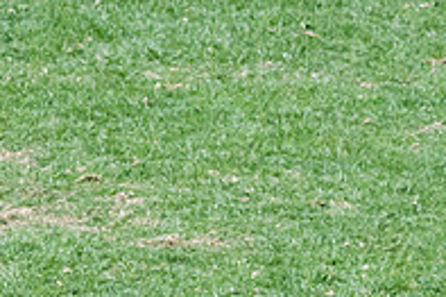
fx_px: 17045
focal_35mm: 1377
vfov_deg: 1.0
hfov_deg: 1.5
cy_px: 169
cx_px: -231
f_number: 10
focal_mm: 180
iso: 800
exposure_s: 1/1600
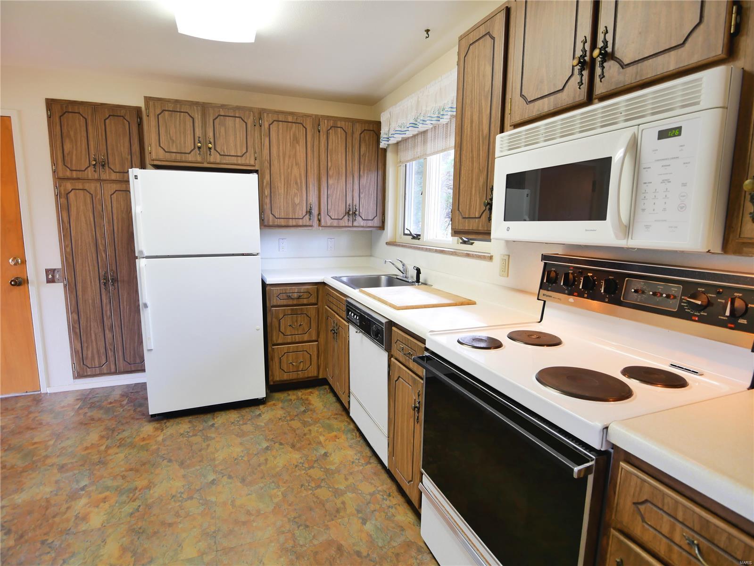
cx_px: 377
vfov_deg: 71.6
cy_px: 283
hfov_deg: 87.7
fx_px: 392
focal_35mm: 18
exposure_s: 1/15
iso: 800
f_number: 4
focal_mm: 9
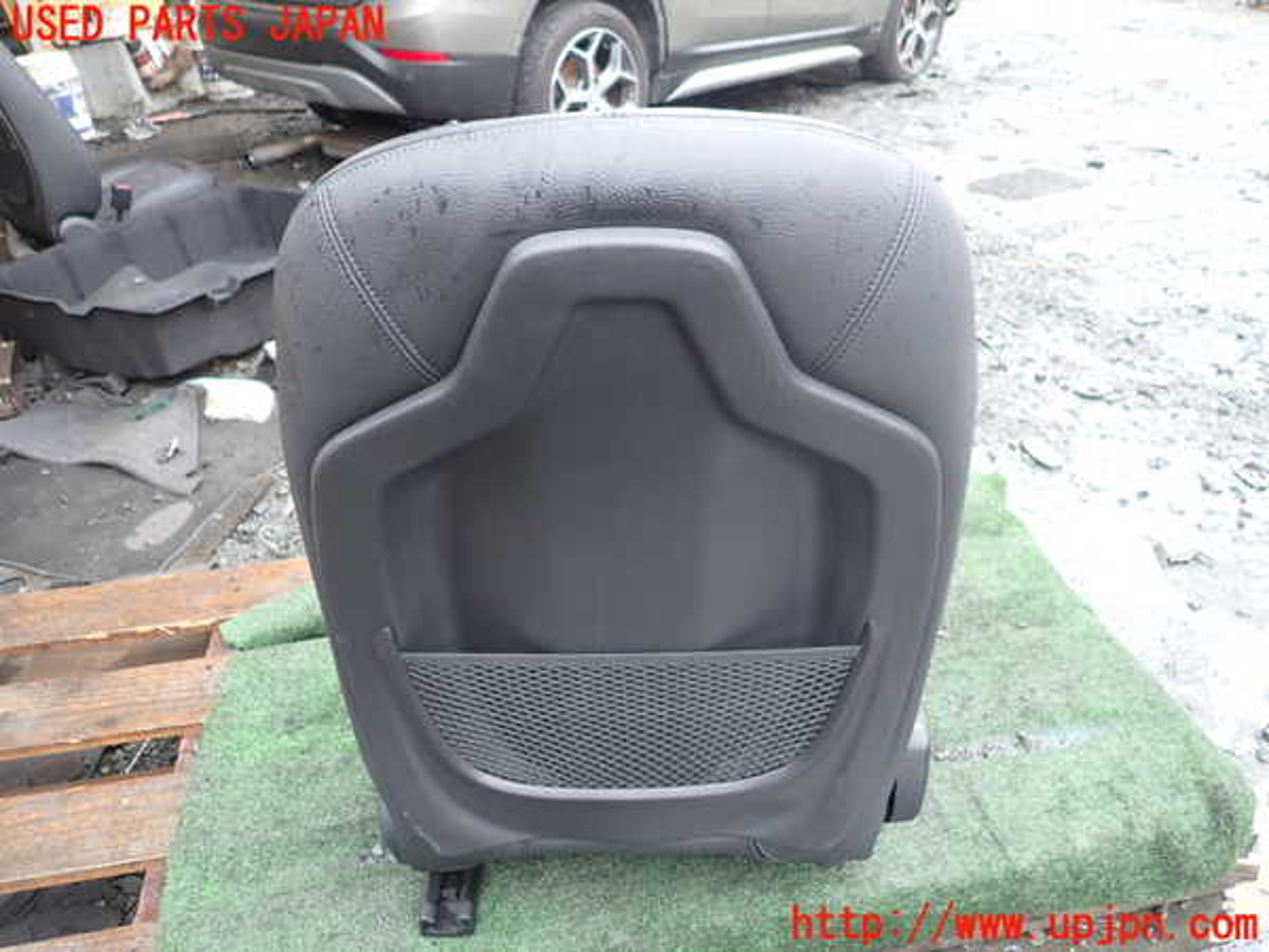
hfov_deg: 69.4
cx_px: 634
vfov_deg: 54.9
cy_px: 476
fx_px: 916
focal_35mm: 25
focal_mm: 4.5
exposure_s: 1/60
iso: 125
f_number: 2
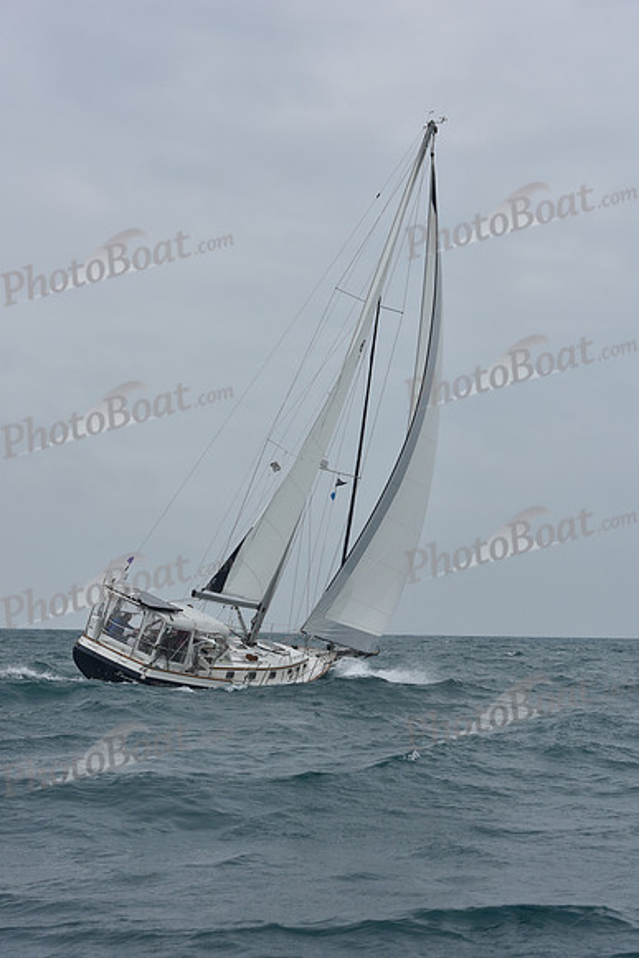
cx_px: 320
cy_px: 479
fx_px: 1862
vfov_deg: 28.8
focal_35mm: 70
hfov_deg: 19.5
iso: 250
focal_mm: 70
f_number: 9
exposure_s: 1/800
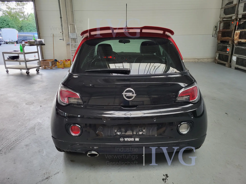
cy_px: 92
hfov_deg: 67.3
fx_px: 185
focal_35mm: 26
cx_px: 123
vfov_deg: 53.1
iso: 250
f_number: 1.8
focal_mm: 5.4
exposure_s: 1/100
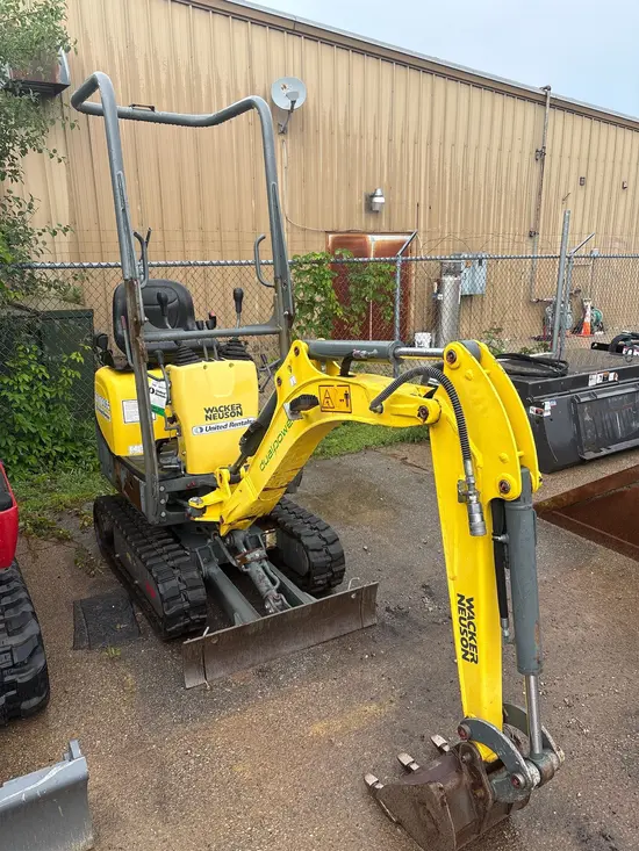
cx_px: 320
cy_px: 426
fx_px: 640
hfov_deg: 53.1
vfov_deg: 67.3
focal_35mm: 26
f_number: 1.6
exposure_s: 1/515
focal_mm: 5.96
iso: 50
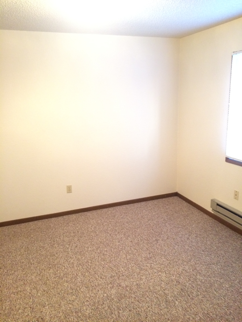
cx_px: 121
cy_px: 161
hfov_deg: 48.2
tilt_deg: -13.4
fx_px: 270
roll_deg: +2.6
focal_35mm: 29
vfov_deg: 61.7
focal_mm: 4.15
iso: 320
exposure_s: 1/17
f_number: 2.2
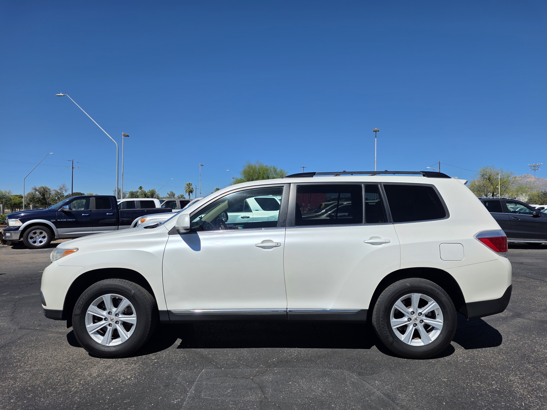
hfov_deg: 73.9
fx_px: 363
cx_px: 274
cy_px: 205
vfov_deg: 58.9
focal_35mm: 23
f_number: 1.7
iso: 40
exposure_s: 1/7944
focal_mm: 6.25
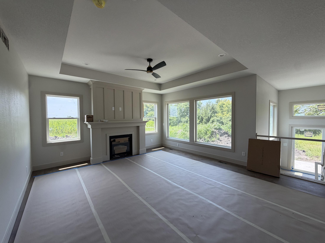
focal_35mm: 14
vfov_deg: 85.7
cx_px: 162
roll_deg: +0.4
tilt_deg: -1.5
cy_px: 122
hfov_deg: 102.1
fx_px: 131
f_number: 2.2
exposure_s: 1/217
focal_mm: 2.22
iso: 64
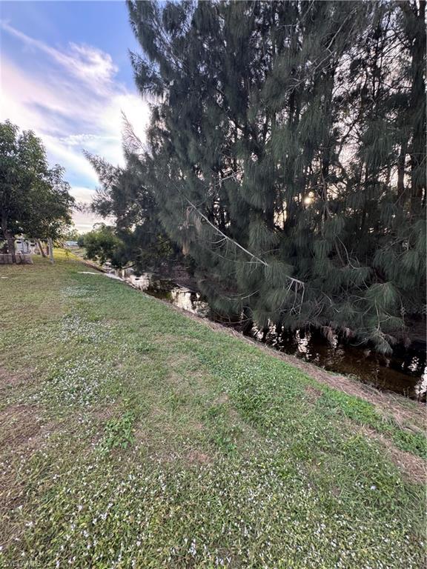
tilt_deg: -10.4
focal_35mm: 14
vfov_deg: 102.1
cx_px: 214
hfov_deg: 85.7
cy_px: 284
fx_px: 230
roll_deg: -2.5
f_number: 2.2
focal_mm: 2.22
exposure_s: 1/99
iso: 125
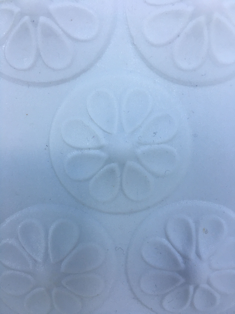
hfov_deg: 48.2
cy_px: 157
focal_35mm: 29
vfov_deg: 61.7
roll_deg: +1.6
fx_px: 262
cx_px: 118
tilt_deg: -9.9
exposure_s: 1/33
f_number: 2.2
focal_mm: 4.15
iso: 25
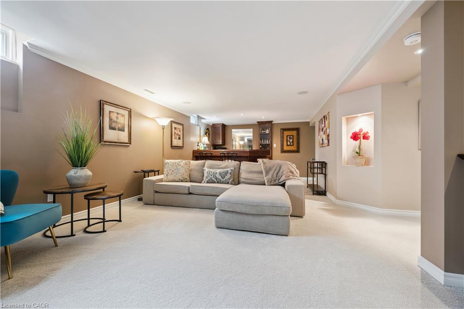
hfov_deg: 104.3
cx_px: 232
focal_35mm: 14
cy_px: 154
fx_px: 180
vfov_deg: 81.2
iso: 400
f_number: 8
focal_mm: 14
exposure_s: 1/6
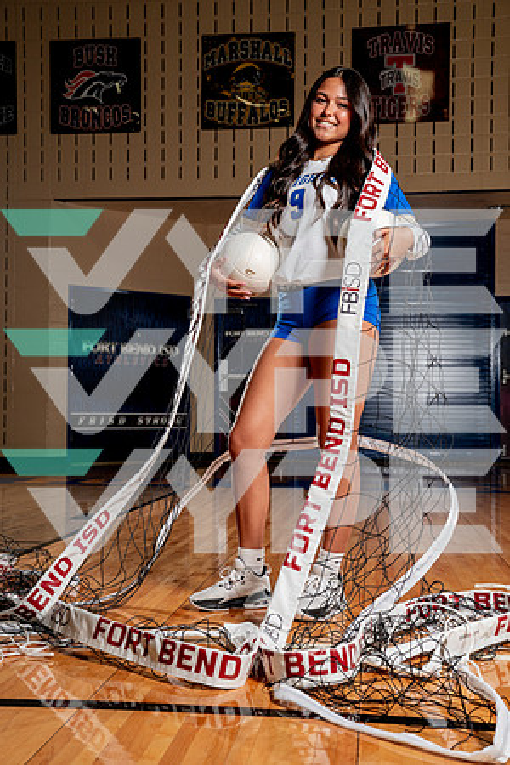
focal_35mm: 44
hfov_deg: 30.5
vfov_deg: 44.5
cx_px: 255
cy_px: 382
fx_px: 935
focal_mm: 44
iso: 200
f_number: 5.6
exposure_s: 1/250
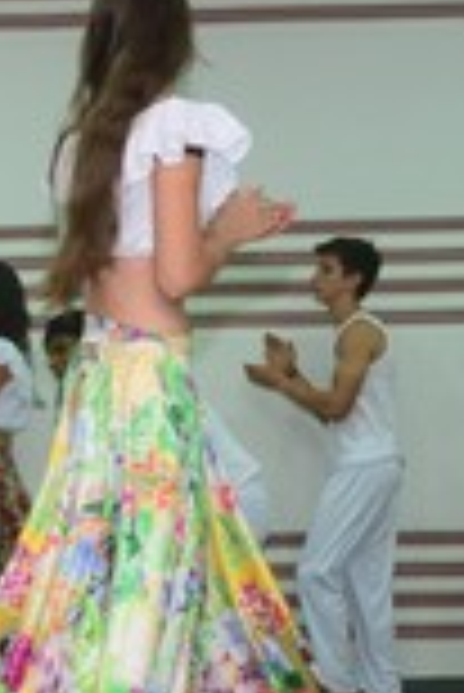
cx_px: -252
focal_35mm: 114
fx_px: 2199
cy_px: 464
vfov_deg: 17.9
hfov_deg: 11.5
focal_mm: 26
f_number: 3.8
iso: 1600
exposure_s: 1/160
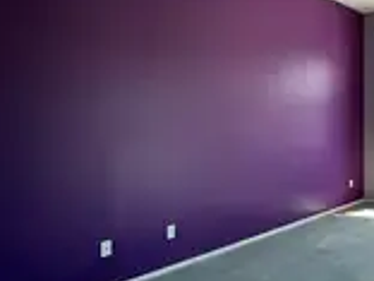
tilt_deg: +0.5
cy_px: 118
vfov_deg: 39.5
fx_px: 389
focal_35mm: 36
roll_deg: +0.8
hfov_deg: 42.5
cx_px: 393
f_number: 2.2
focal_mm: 2.22
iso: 50
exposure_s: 1/139
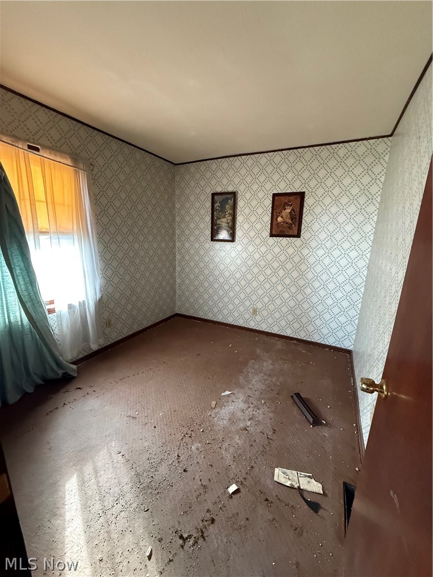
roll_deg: -1.3
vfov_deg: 102.1
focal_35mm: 14
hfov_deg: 85.7
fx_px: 233
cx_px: 216
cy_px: 288
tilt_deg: -12.8
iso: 800
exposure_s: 1/60
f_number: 2.2
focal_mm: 2.22
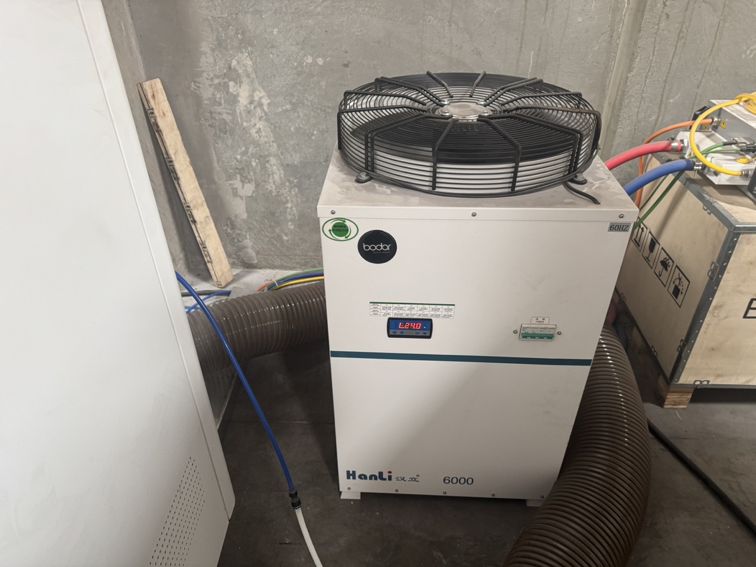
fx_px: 524
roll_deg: +0.9
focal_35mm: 24
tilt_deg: -34.6
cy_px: 284
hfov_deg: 71.6
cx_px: 378
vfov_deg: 56.8
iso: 250
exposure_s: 1/60
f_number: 1.78
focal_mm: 6.76
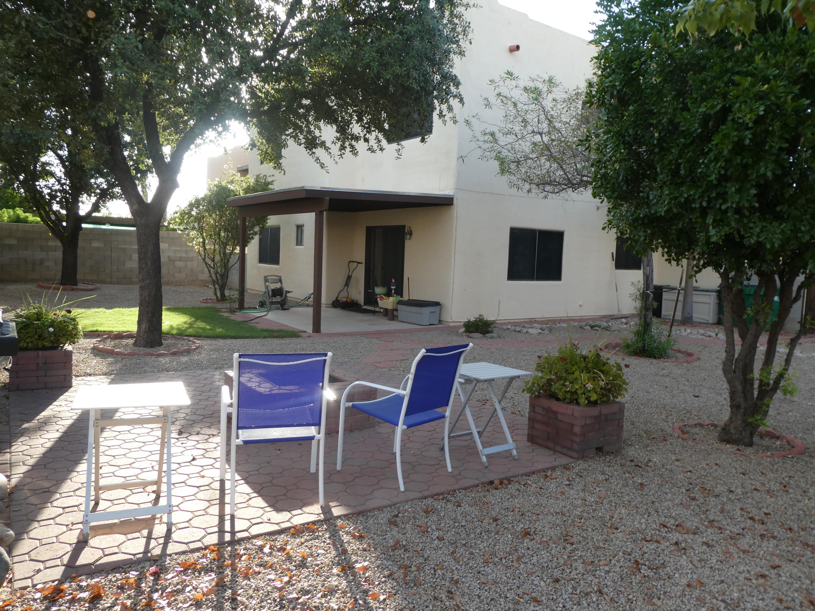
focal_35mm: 24
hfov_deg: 71.6
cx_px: 408
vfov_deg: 56.8
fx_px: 565
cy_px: 306
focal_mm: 4.3
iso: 80
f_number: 3.3
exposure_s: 1/160
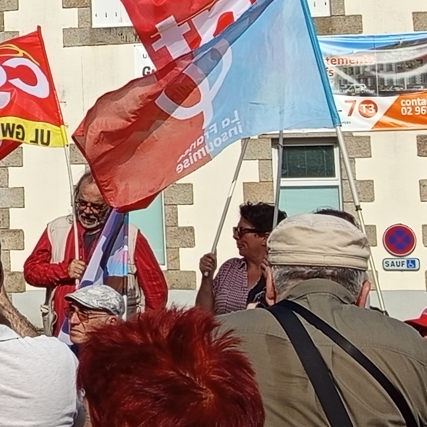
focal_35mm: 114
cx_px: -163
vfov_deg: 15.1
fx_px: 1591
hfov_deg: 14.5
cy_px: 15
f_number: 1.7
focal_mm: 5.24
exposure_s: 1/1383
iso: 50
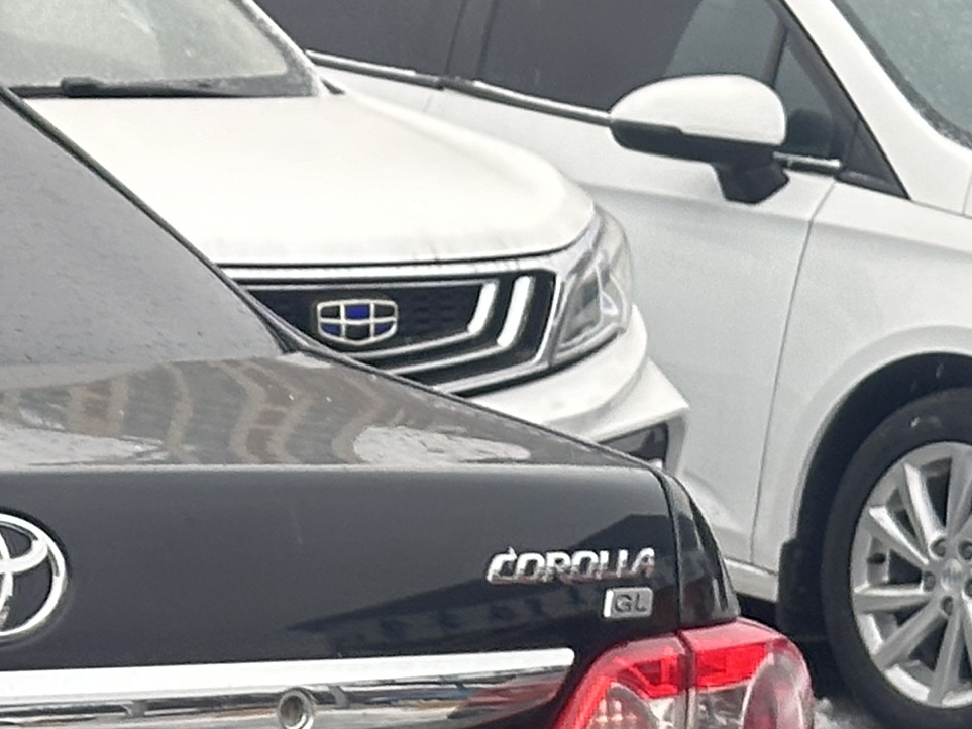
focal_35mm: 201
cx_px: -822
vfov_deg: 7.3
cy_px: 922
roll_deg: -1.8
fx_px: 5643
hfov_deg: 9.3
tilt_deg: -7.0
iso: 80
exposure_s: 1/71
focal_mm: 6.86
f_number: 1.78
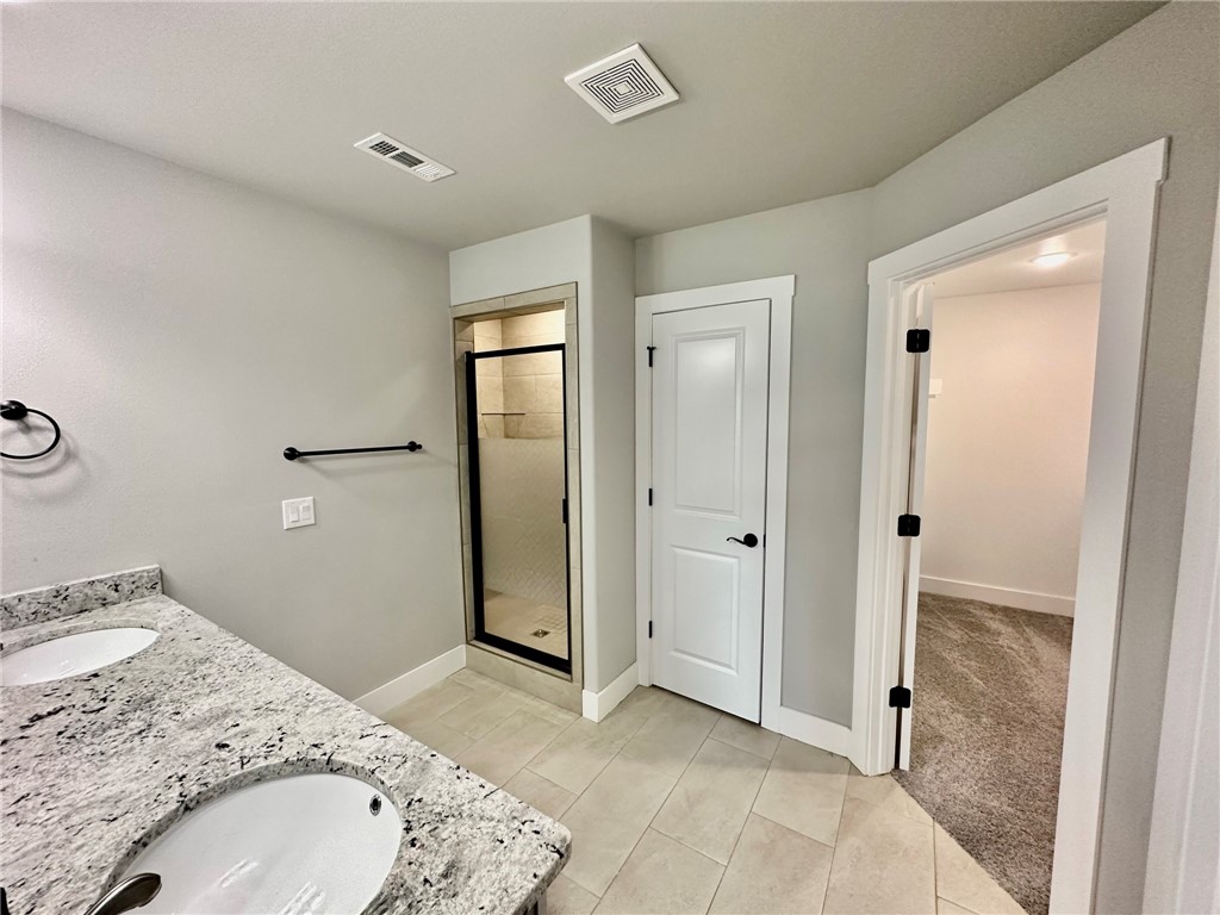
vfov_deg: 85.7
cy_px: 458
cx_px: 610
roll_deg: +0.5
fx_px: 493
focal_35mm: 14
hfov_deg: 102.1
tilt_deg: -5.7
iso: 250
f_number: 2.2
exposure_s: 1/120
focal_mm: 2.22
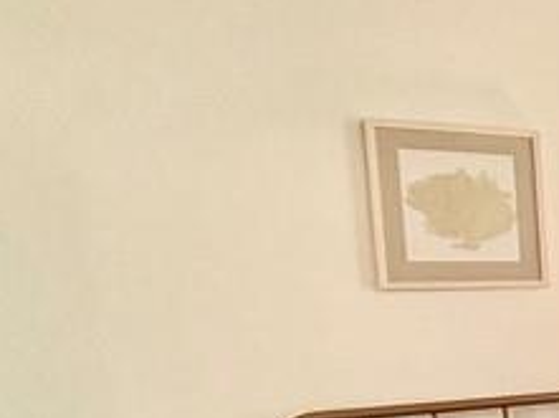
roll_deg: +1.0
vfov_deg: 21.6
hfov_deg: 21.5
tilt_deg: -9.9
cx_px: 961
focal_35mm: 65
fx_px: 1048
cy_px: 433
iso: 200
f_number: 2.2
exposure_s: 1/60
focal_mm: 2.22
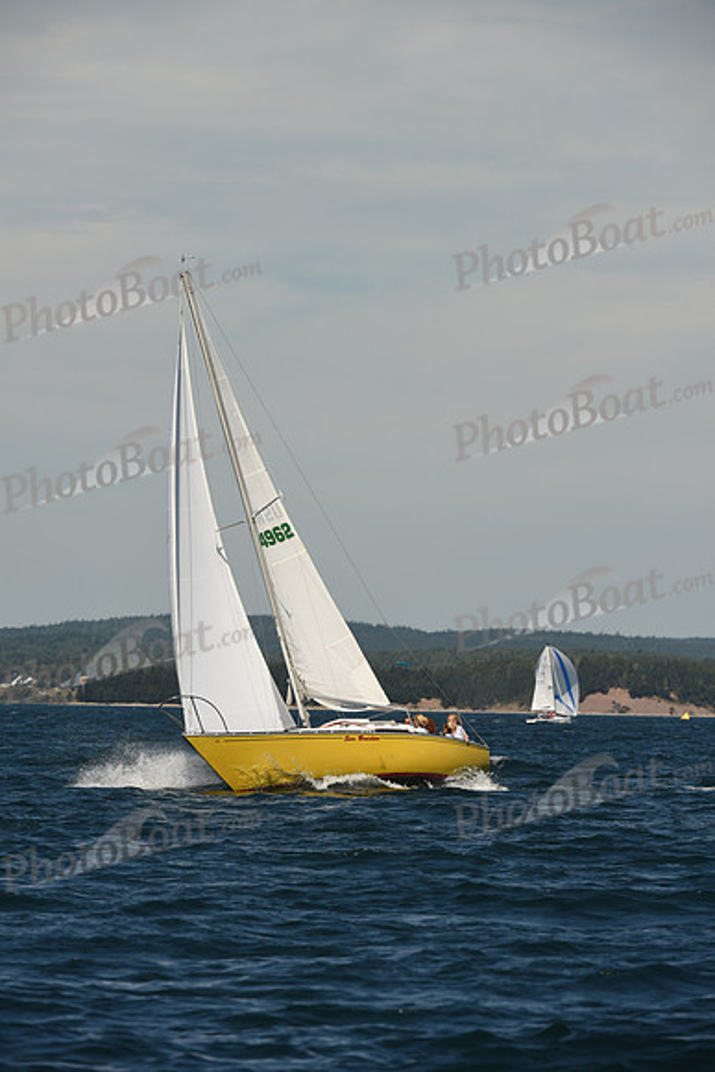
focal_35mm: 260
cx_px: 358
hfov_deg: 5.3
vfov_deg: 7.9
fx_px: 7741
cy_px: 536
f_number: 7.1
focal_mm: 260
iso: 250
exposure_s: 1/1000
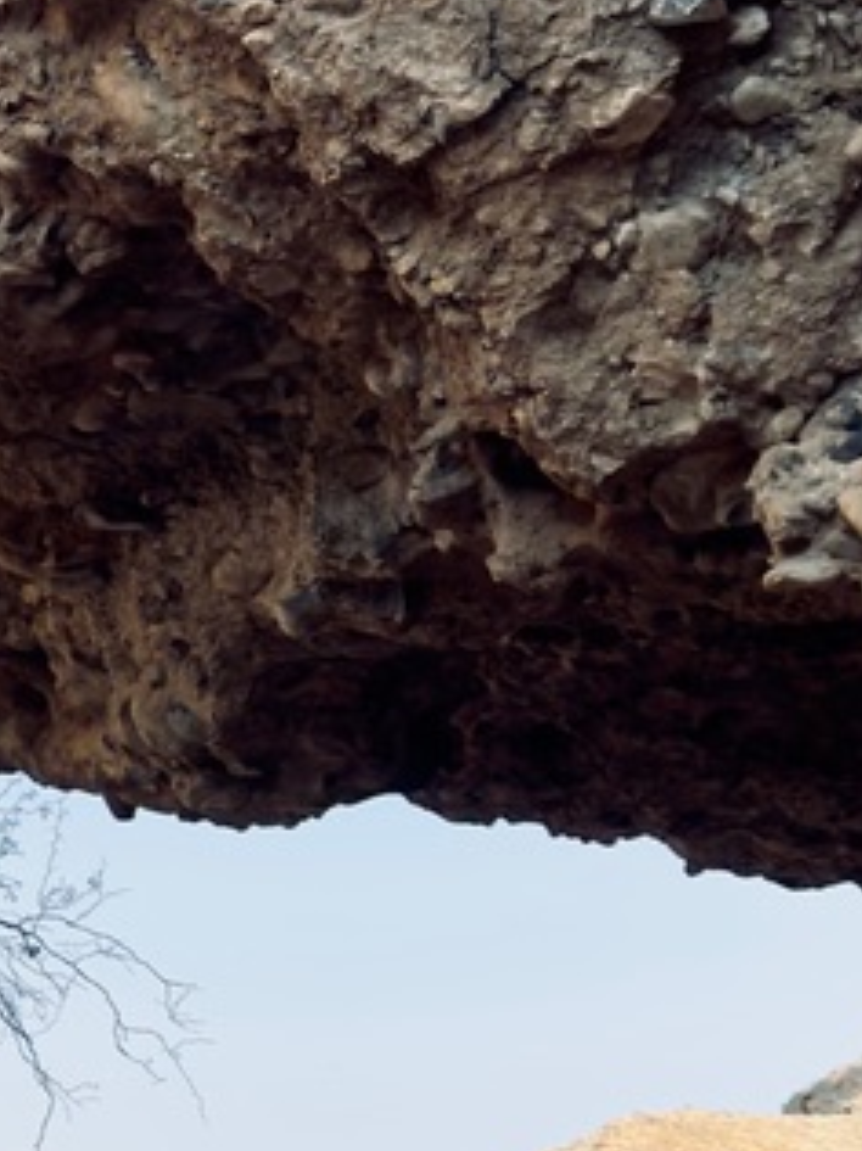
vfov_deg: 12.4
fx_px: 5183
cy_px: 1410
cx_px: -621
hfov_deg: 9.1
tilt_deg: +0.0
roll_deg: -0.3
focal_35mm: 156
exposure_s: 1/1757
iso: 100
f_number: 1.78
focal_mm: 6.76
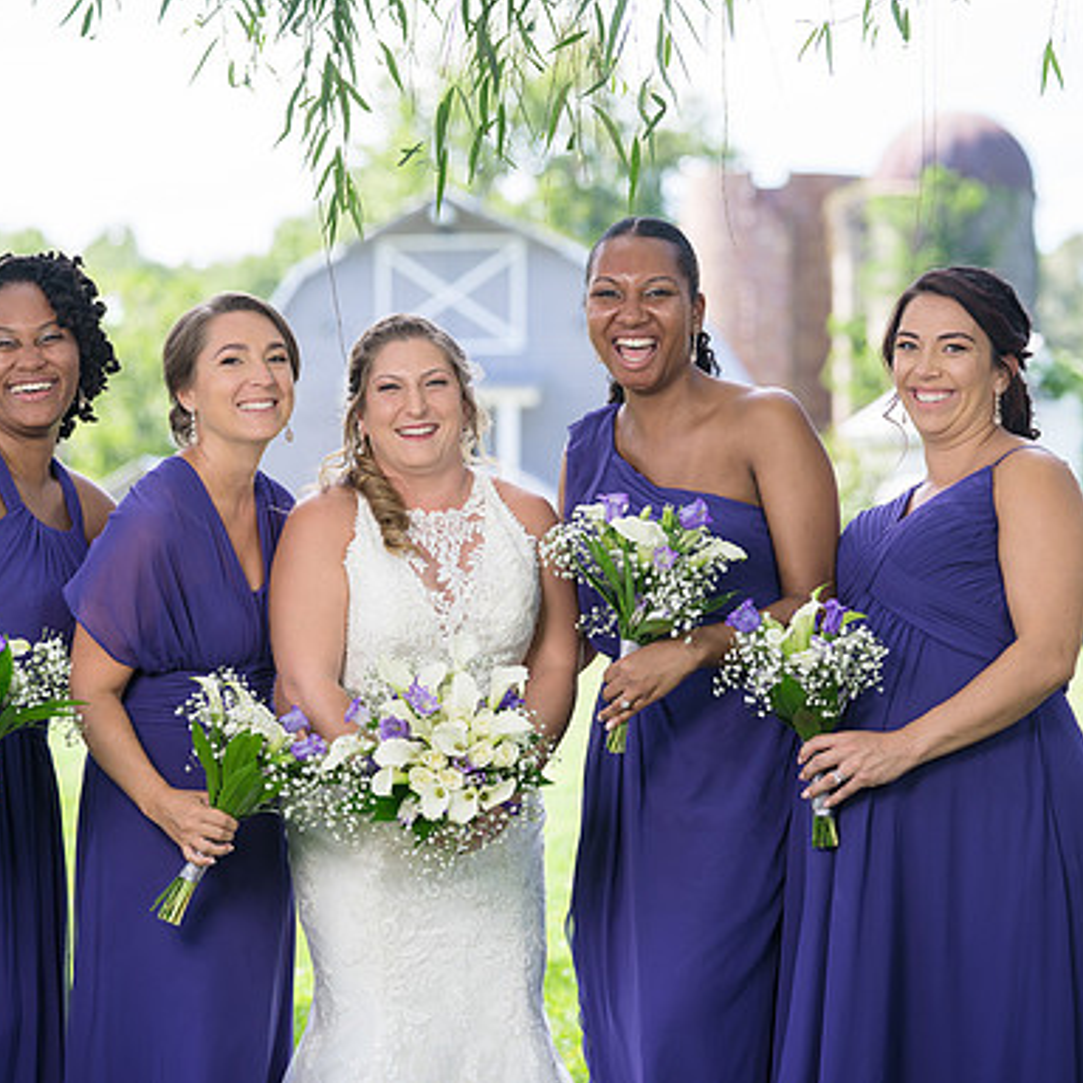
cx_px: 453
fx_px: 5097
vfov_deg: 12.1
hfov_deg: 12.1
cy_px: 533
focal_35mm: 144
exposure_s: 1/200
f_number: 4
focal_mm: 106
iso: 100
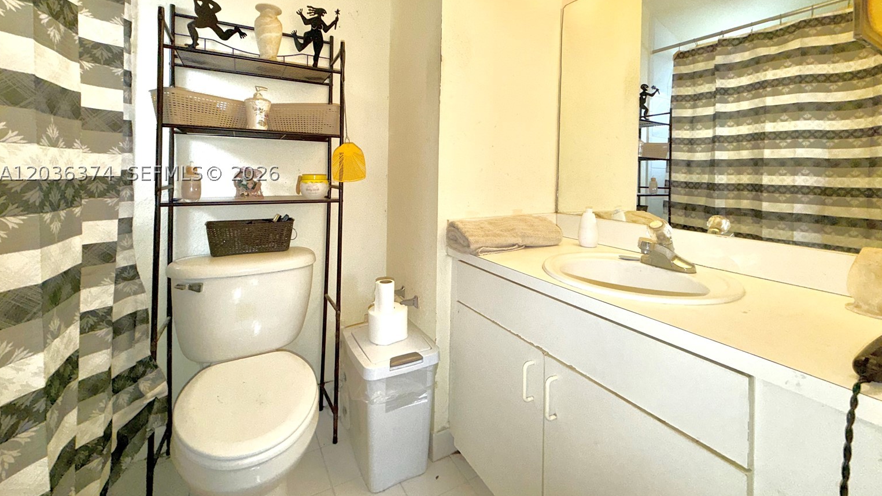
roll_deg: -1.4
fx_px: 374
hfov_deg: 99.3
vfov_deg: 65.6
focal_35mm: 16
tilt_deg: -0.4
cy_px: 173
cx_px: 456
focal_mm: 2.22
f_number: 2.2
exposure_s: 1/60
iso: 40
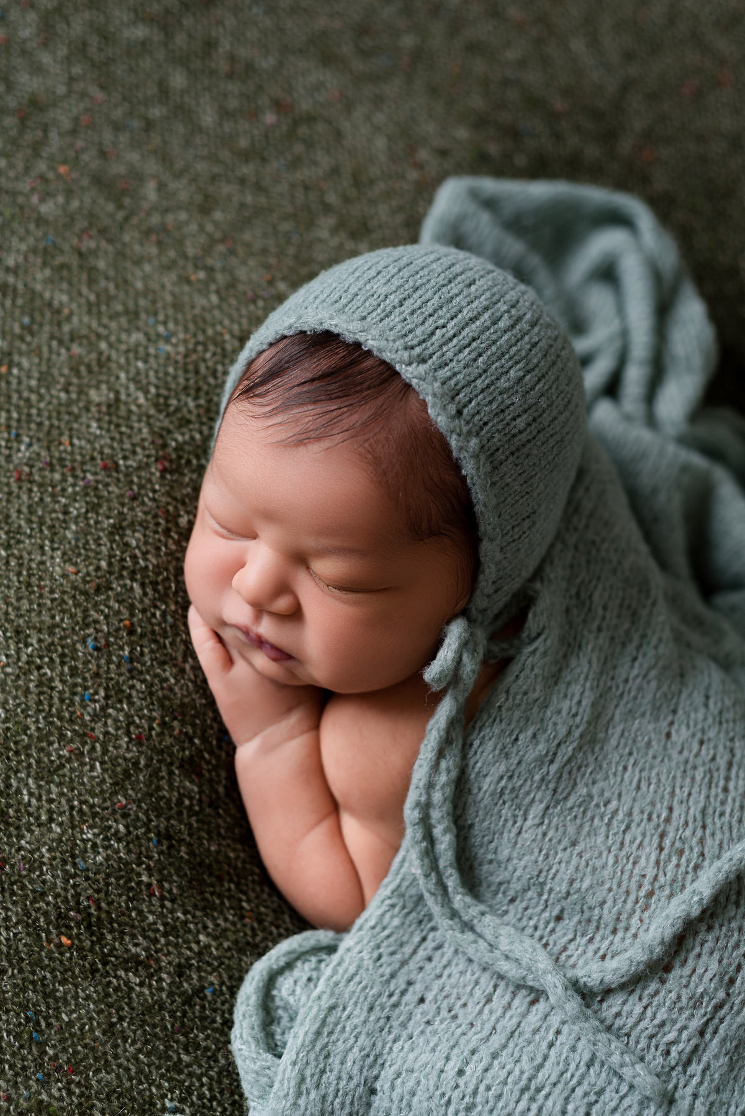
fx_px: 1551
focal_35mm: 50
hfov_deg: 27.0
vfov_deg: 39.6
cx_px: 372
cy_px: 558
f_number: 3.5
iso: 80
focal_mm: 50
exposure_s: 1/160
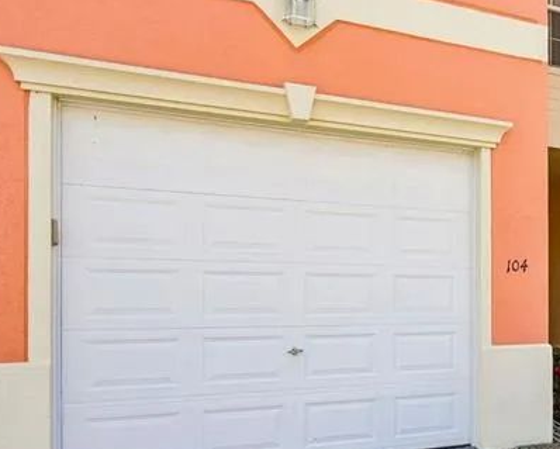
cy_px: 297
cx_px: 609
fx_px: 700
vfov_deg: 35.2
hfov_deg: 37.0
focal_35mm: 42
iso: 400
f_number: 8
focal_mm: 17.5
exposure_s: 1/500
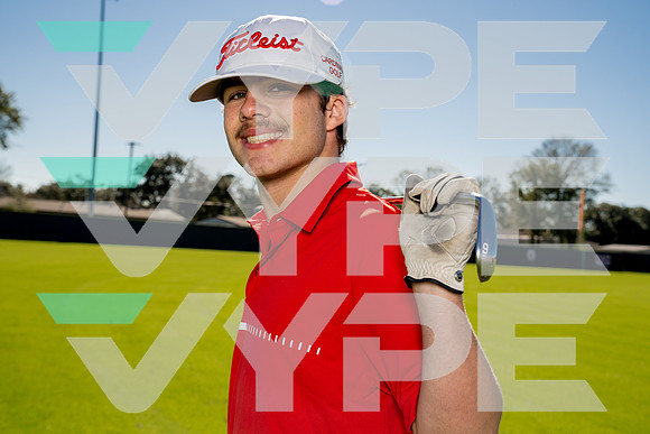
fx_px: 903
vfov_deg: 27.0
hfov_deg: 39.6
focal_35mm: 50
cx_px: 325
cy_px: 217
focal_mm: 50
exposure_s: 1/250
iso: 100
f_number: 8
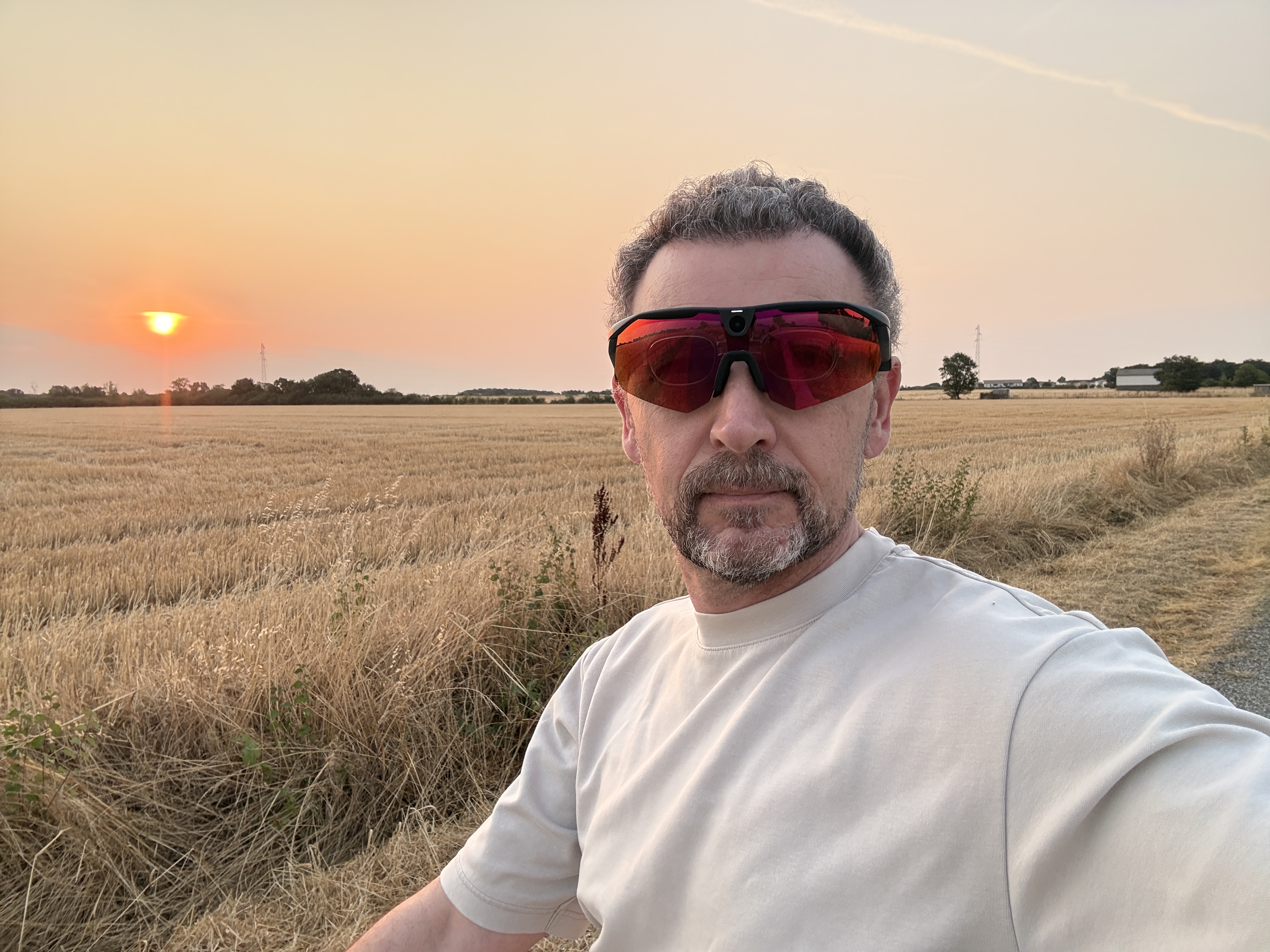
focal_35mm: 23
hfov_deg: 73.9
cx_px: 635
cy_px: 476
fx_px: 844
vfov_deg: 58.9
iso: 64
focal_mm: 2.69
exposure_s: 1/230
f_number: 1.9
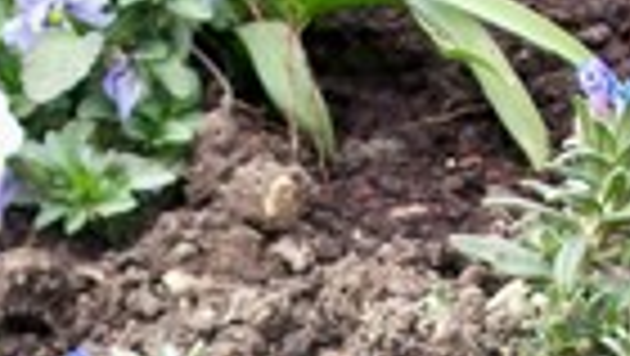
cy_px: 689
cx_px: 54
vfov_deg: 6.2
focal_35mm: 192
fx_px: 3210
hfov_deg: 11.1
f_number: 3.4
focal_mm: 9.4
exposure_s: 1/123
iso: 80
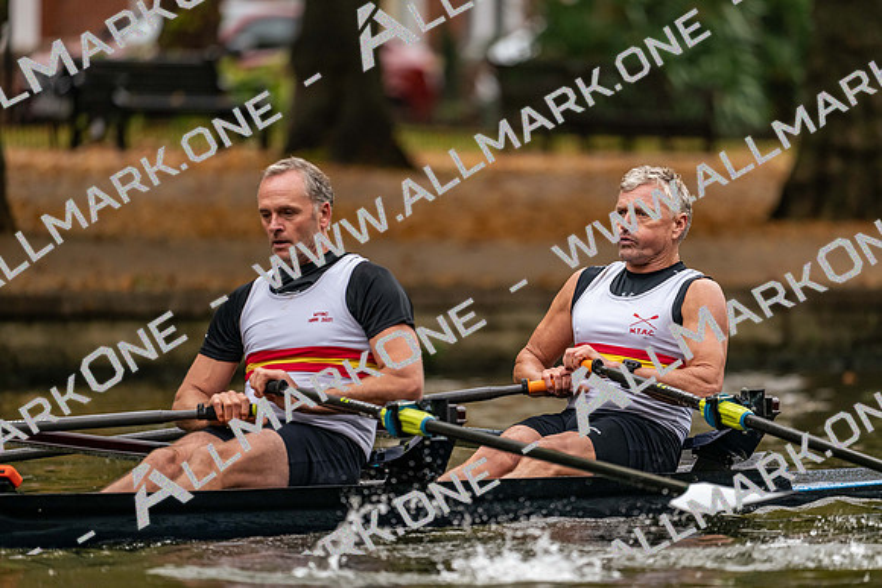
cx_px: 441
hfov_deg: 5.2
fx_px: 9802
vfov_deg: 3.4
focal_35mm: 400
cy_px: 294
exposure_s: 1/2500
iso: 2200
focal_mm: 400
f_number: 4.5
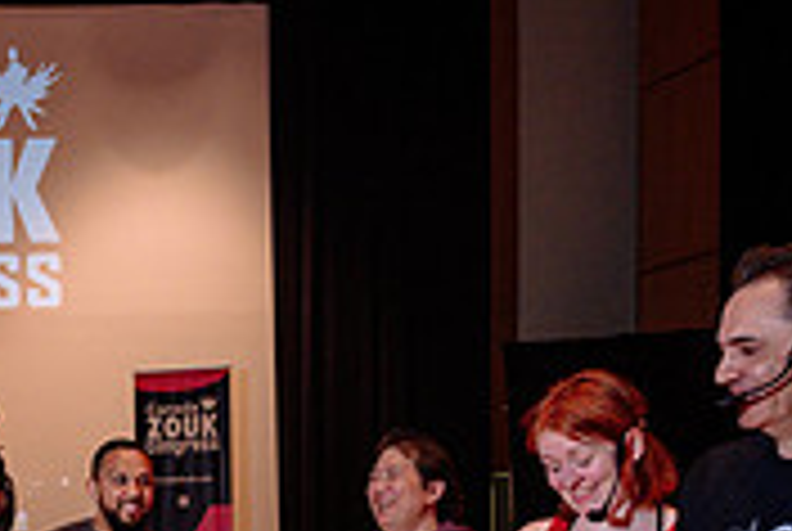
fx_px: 1741
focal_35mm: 79
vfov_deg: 16.7
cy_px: 610
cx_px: -238
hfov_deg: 22.8
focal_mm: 24
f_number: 3.2
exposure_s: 1/160
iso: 1600
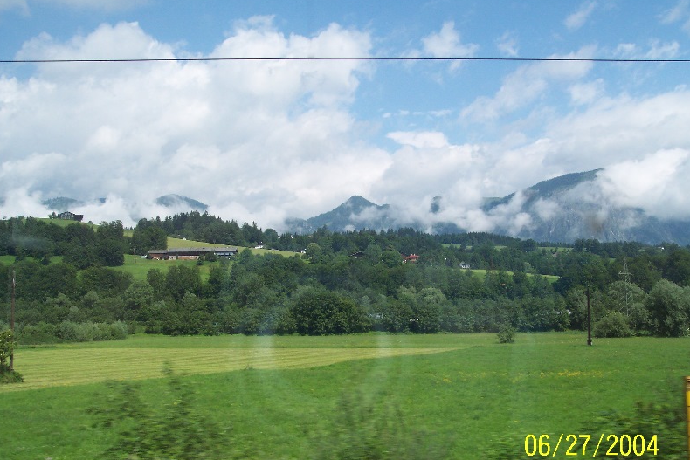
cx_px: 345
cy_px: 249
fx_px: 767
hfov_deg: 48.5
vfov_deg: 33.4
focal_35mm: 40
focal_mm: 8
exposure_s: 1/350
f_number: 4.8
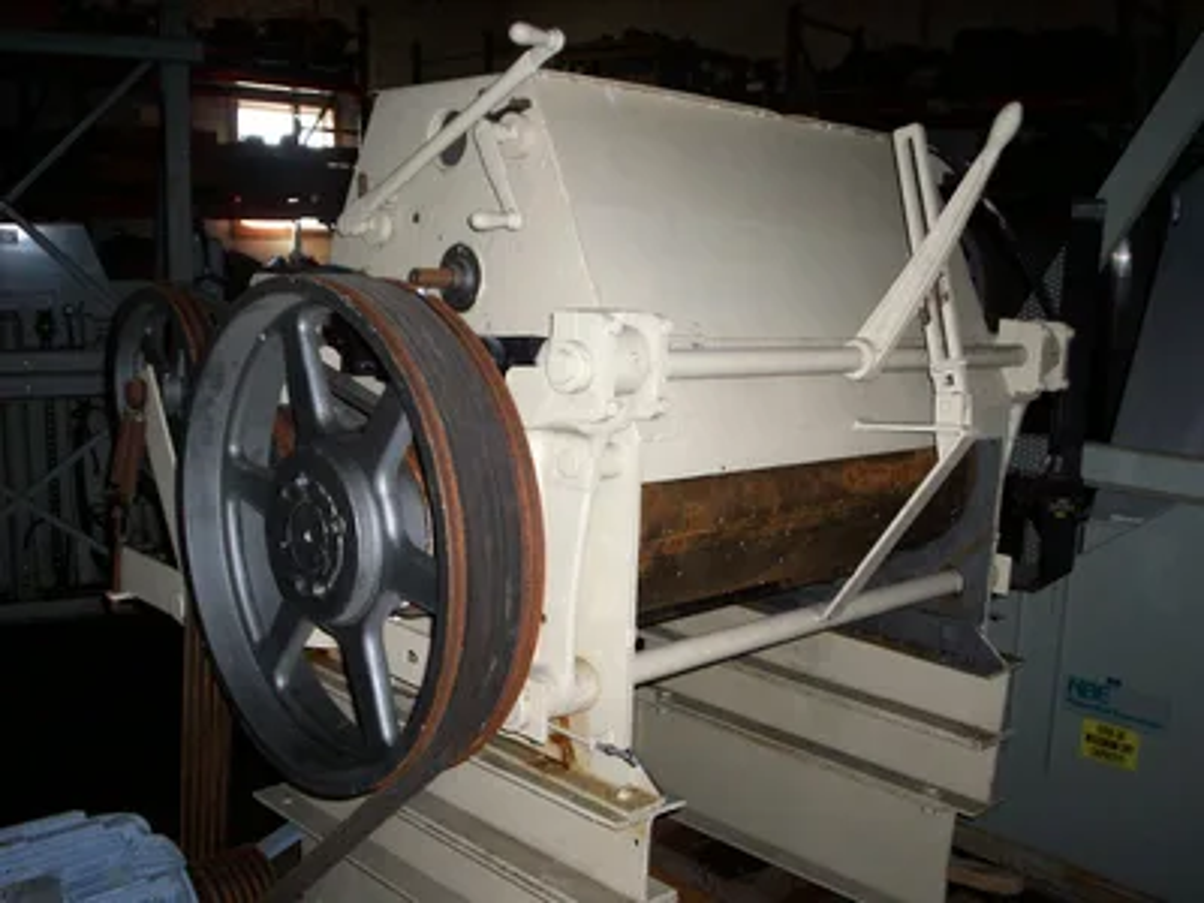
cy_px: 452
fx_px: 1252
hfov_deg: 51.4
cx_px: 602
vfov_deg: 39.7
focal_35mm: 36
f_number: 4.5
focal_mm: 5.9
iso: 140
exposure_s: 1/64
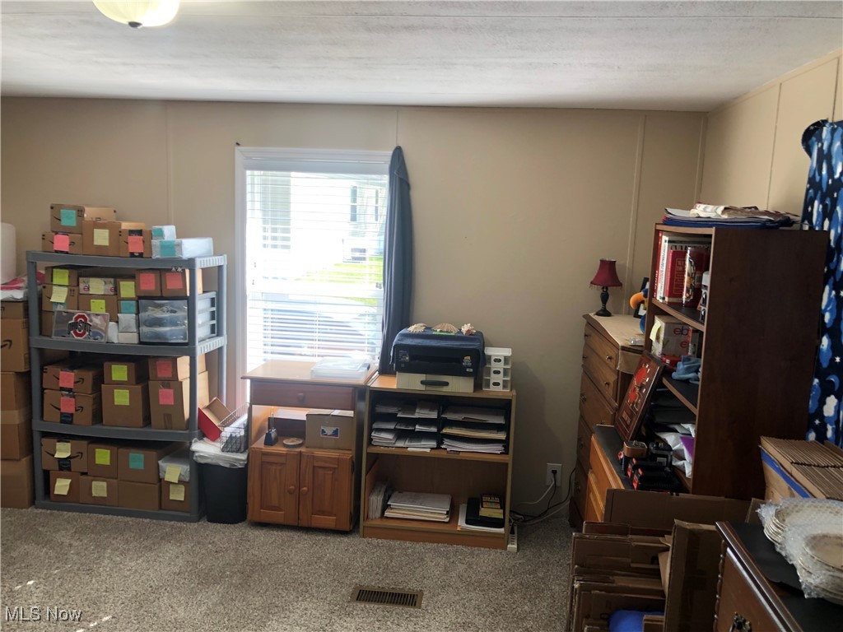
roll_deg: -2.0
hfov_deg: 63.4
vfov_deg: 49.7
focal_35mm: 28
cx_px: 422
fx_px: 682
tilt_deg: -9.0
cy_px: 316
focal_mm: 3.99
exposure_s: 1/120
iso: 50
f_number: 1.8
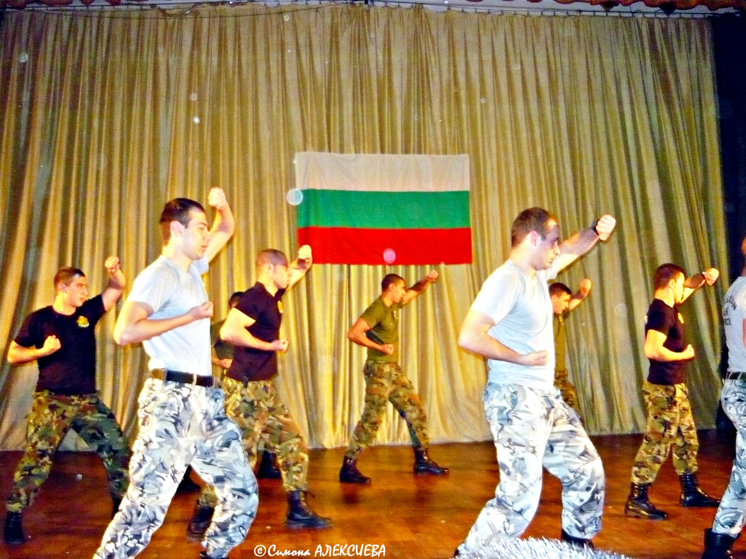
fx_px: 711
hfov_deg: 55.4
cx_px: 373
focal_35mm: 33
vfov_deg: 42.9
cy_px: 280
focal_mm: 5.5
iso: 800
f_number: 2.8
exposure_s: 1/30
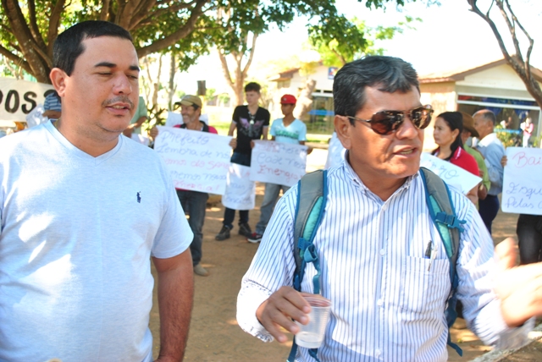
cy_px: 181
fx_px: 588
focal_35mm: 39
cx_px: 271
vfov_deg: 34.3
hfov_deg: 49.5
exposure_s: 1/50
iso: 100
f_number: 4.2
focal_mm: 26
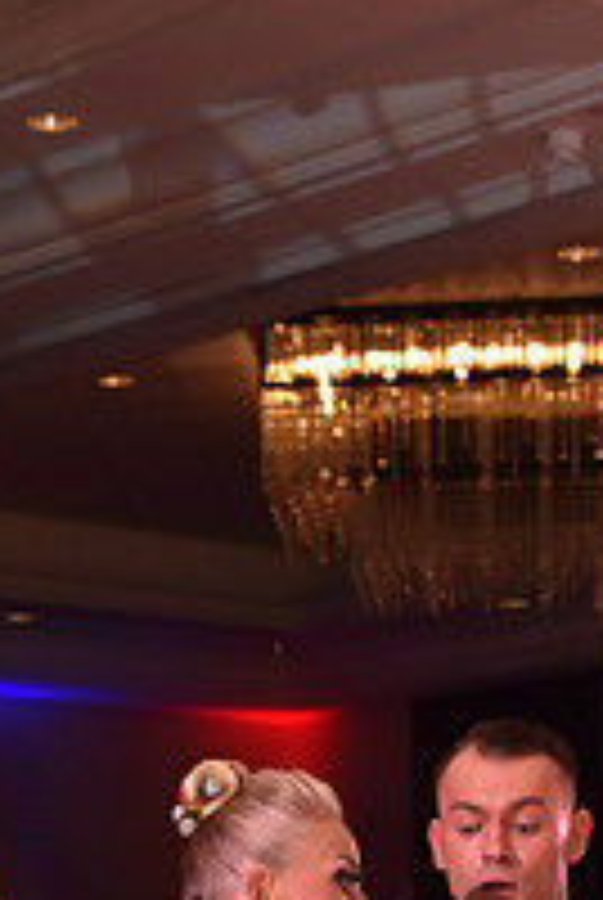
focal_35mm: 168
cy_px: 1224
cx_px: 241
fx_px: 4206
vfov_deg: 11.8
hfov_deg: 8.2
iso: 2500
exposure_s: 1/250
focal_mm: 58
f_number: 6.3
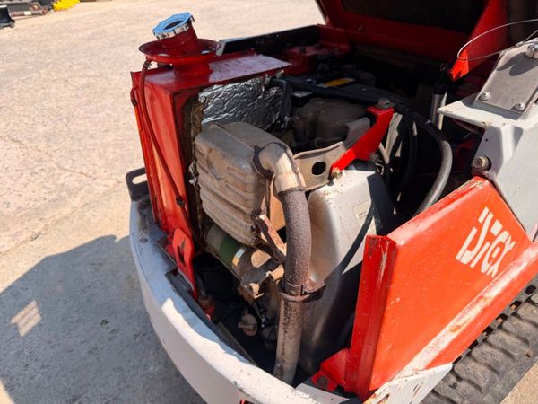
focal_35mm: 24
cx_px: 269
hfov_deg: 71.6
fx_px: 373
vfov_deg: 56.8
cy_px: 202
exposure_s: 1/2907
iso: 80
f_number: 1.78
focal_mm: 6.76
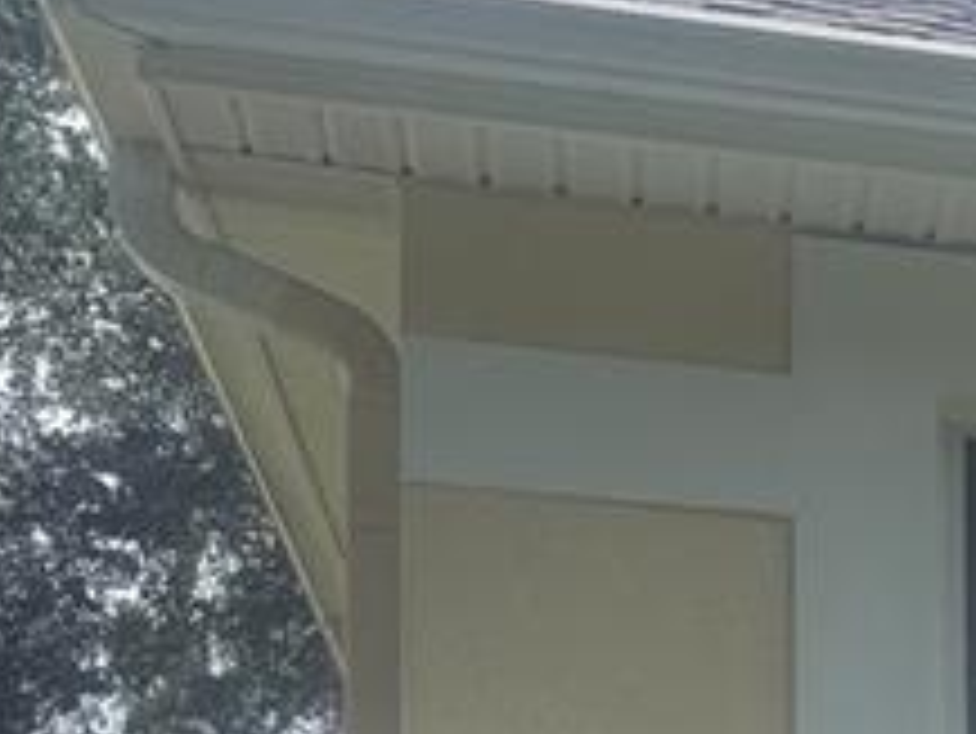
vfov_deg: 11.6
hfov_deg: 15.0
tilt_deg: -1.3
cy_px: 1531
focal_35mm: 113
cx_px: 1799
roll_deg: -0.5
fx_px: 3188
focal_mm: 6.76
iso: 80
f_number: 1.78
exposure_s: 1/3145
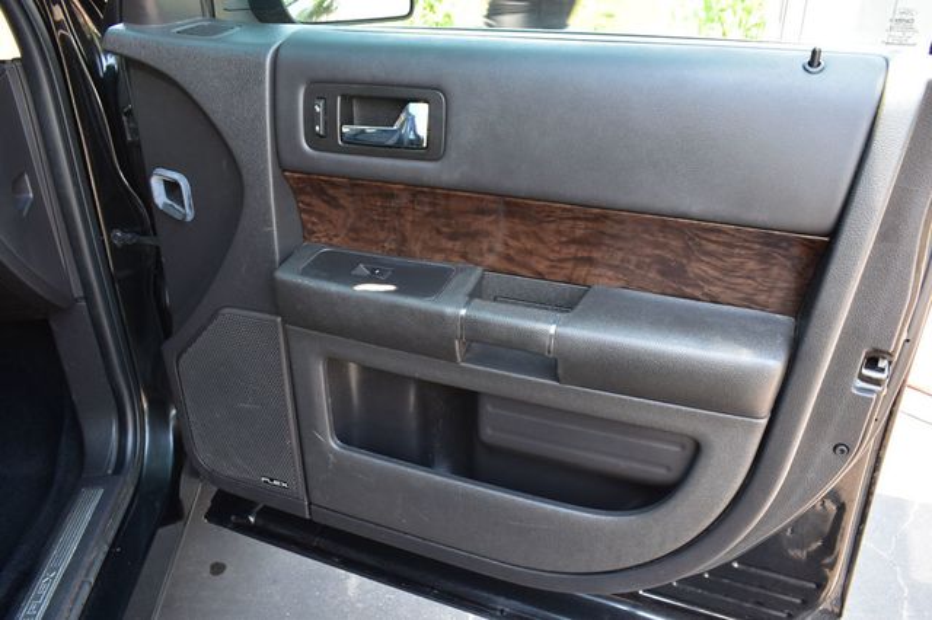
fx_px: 699
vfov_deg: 47.9
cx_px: 466
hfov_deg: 67.4
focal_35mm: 27
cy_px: 310
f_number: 7.1
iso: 400
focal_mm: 18
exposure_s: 1/30
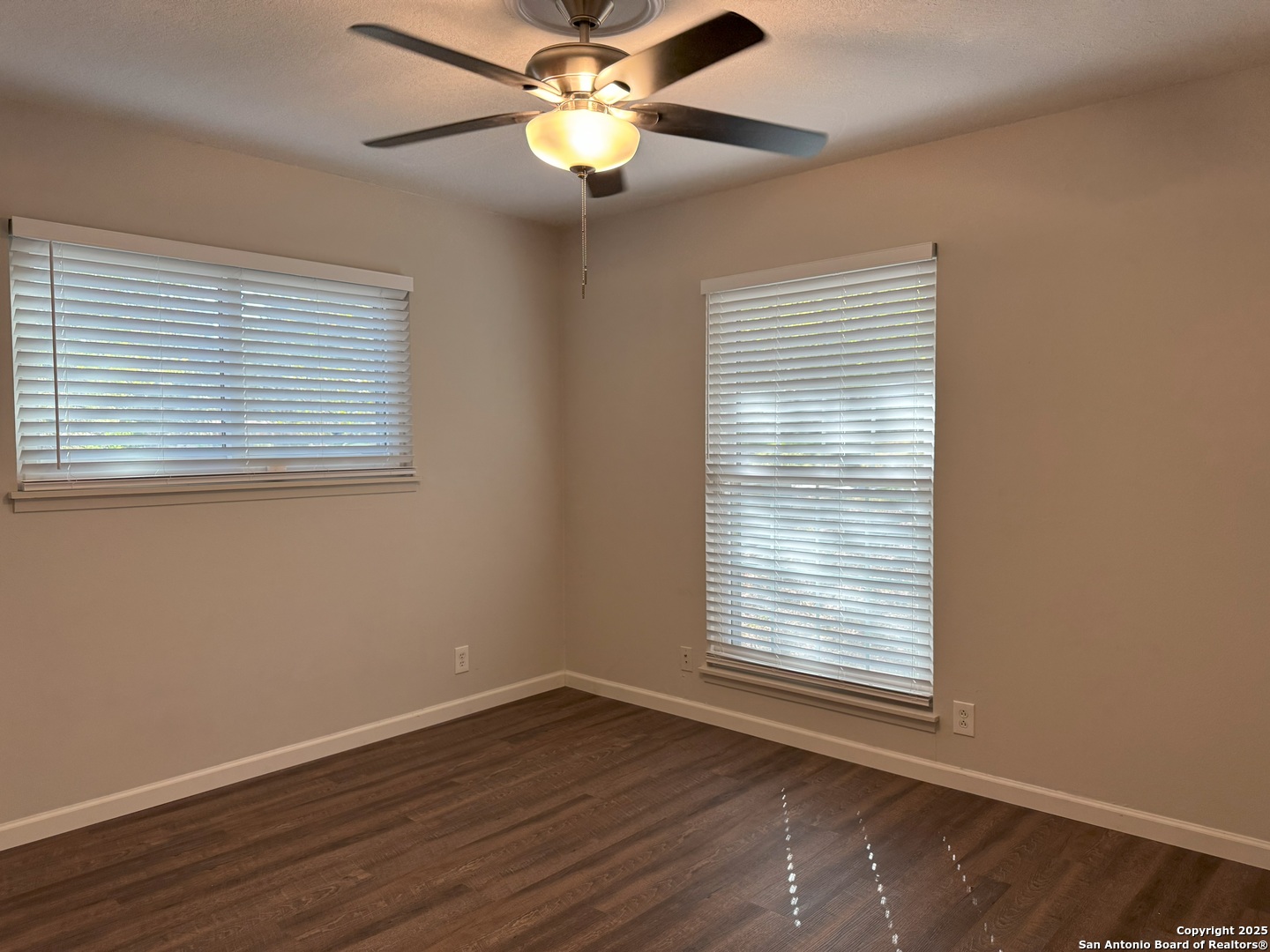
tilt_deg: -4.5
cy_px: 476
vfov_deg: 56.8
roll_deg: -0.2
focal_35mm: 24
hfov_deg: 71.6
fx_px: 881
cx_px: 635
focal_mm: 6.76
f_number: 1.78
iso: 160
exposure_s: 1/120
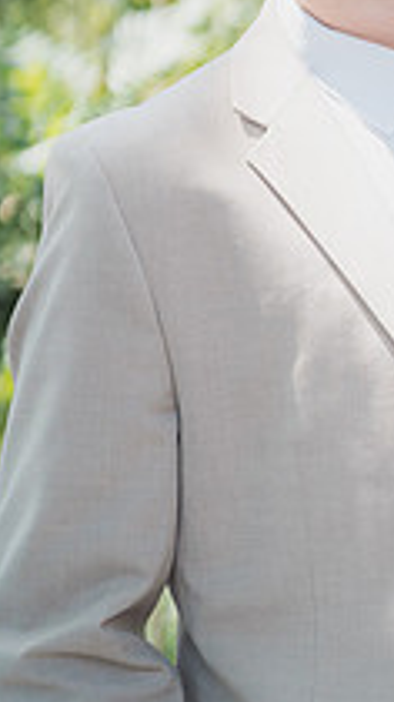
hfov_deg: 10.7
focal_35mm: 112
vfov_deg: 18.6
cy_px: -7
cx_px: 441
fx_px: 2082
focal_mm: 50
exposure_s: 1/5000
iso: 800
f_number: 1.8
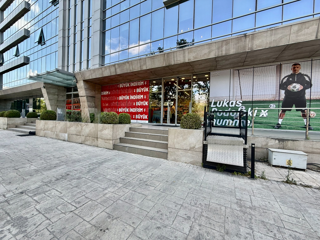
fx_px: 129
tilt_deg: +0.0
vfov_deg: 85.7
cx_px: 160
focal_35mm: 14
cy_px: 120
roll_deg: -1.1
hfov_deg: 102.1
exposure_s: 1/221
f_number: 2.2
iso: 50
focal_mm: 2.22
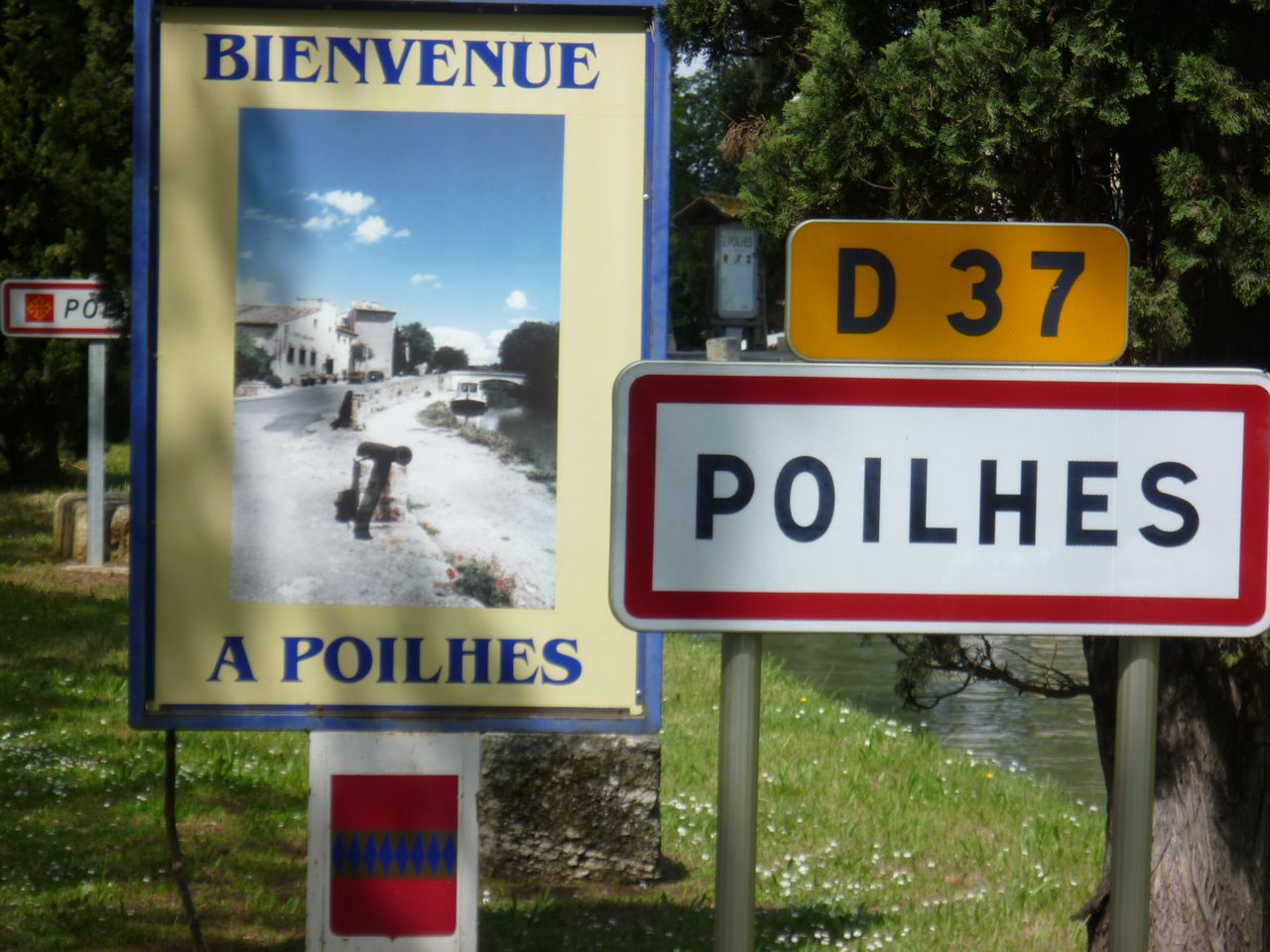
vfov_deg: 10.6
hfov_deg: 14.1
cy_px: 476
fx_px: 5136
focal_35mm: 140
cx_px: 635
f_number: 6.9
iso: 80
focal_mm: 25
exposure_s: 1/200
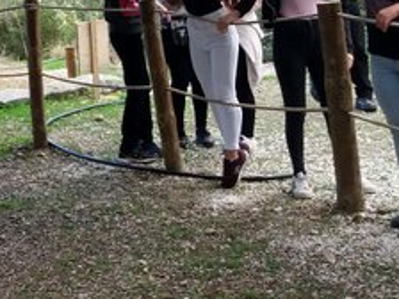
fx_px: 1037
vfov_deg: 15.4
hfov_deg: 20.9
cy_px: -123
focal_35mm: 90
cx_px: -16
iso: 64
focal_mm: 3.7
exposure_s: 1/132
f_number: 1.9
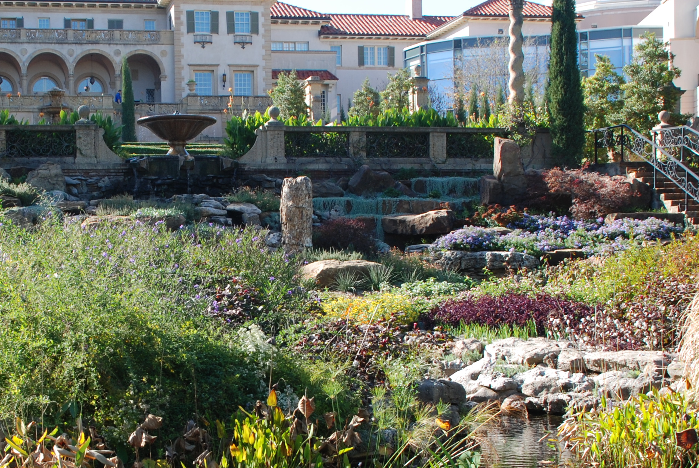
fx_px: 1341
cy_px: 324
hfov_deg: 29.0
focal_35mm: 69
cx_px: 227
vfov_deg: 19.7
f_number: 5.6
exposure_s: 1/125
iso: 125
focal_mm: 22
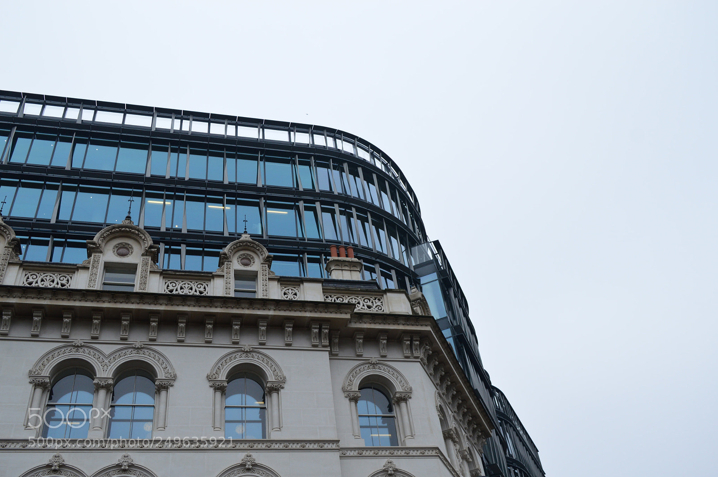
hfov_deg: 55.1
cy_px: 238
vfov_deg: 38.3
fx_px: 688
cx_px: 359
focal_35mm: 34
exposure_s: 1/250
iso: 200
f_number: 8
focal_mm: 23
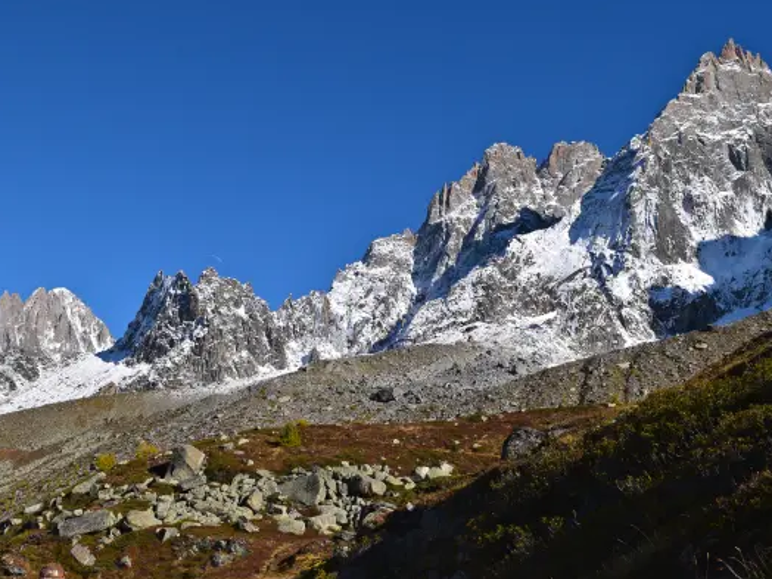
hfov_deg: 55.3
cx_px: 413
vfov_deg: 42.9
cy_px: 287
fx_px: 736
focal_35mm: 33
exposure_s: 1/800
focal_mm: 20
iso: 100
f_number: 8
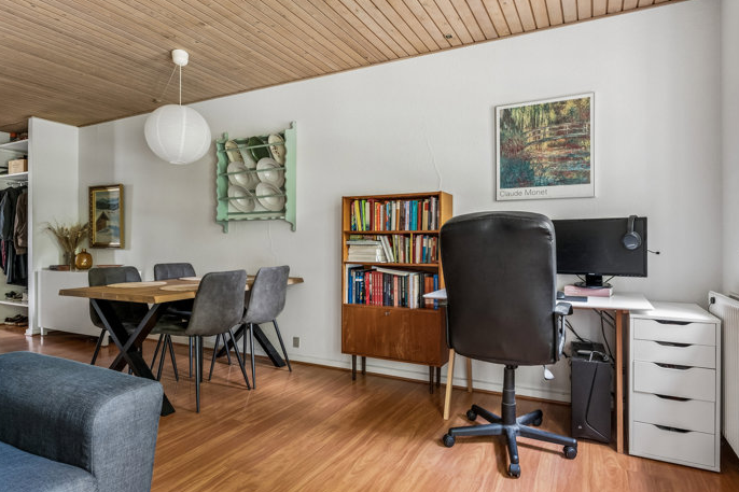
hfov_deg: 81.1
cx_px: 392
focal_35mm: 21
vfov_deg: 59.5
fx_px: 431
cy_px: 242
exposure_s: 1/4
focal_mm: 12
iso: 800
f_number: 8
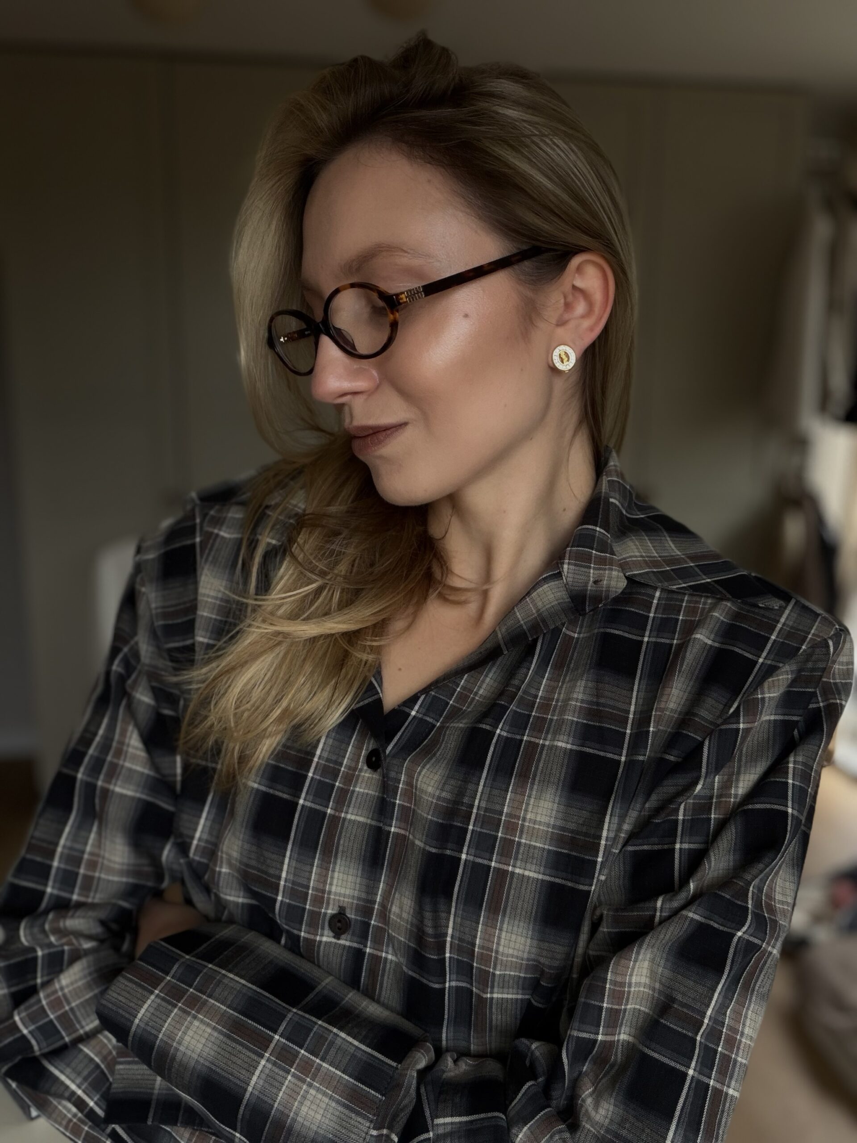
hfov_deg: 46.8
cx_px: 428
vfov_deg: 60.0
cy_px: 572
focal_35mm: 30
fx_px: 990
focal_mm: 2.71
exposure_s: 1/91
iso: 80
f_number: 1.9
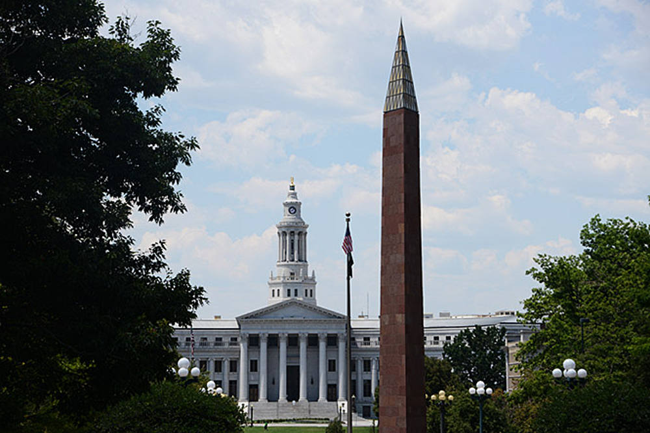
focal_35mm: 100
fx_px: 1805
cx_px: 325
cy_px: 216
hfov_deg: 20.4
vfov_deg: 13.7
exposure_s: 1/1000
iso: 250
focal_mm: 100
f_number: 7.1
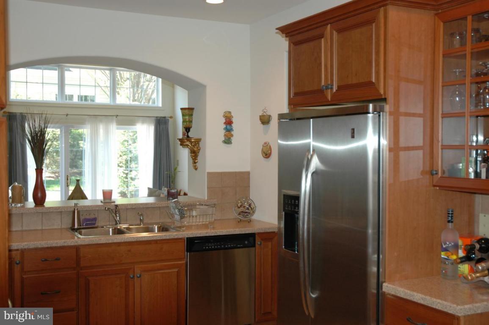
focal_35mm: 44
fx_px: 590
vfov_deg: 30.8
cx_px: 244
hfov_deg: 45.0
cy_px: 162
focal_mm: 29
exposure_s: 1/80
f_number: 4
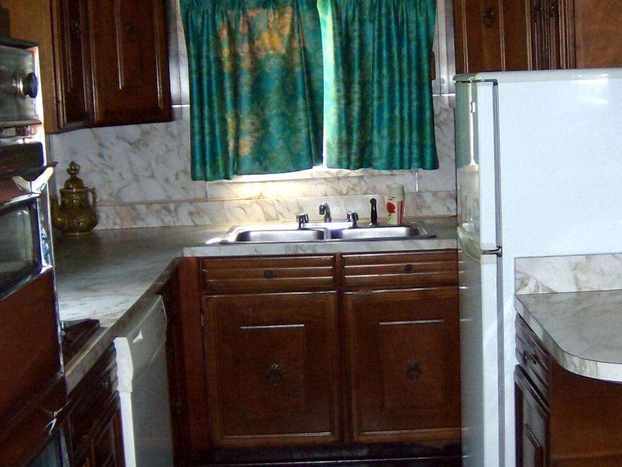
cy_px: 187
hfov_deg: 35.5
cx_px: 332
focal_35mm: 54
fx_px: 970
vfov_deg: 27.0
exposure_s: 1/60
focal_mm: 6
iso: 200
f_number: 2.8
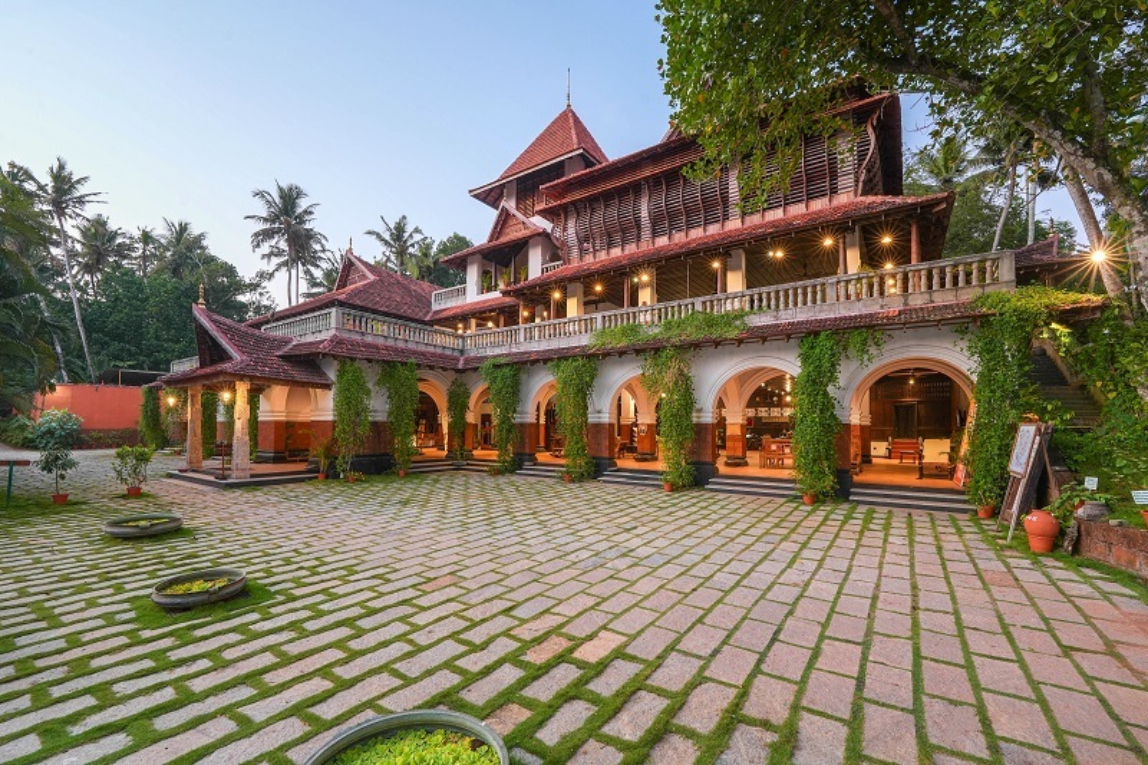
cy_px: 382
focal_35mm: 14
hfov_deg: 104.3
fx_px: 446
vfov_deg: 81.2
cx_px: 574
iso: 400
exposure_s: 1/2.5
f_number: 10
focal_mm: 14
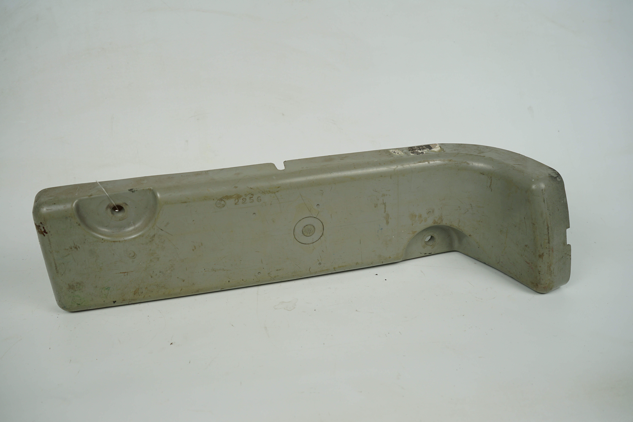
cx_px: 316
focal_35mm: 33
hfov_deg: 57.2
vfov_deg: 40.0
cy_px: 211
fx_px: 580
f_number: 7.1
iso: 200
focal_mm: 33
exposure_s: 1/200
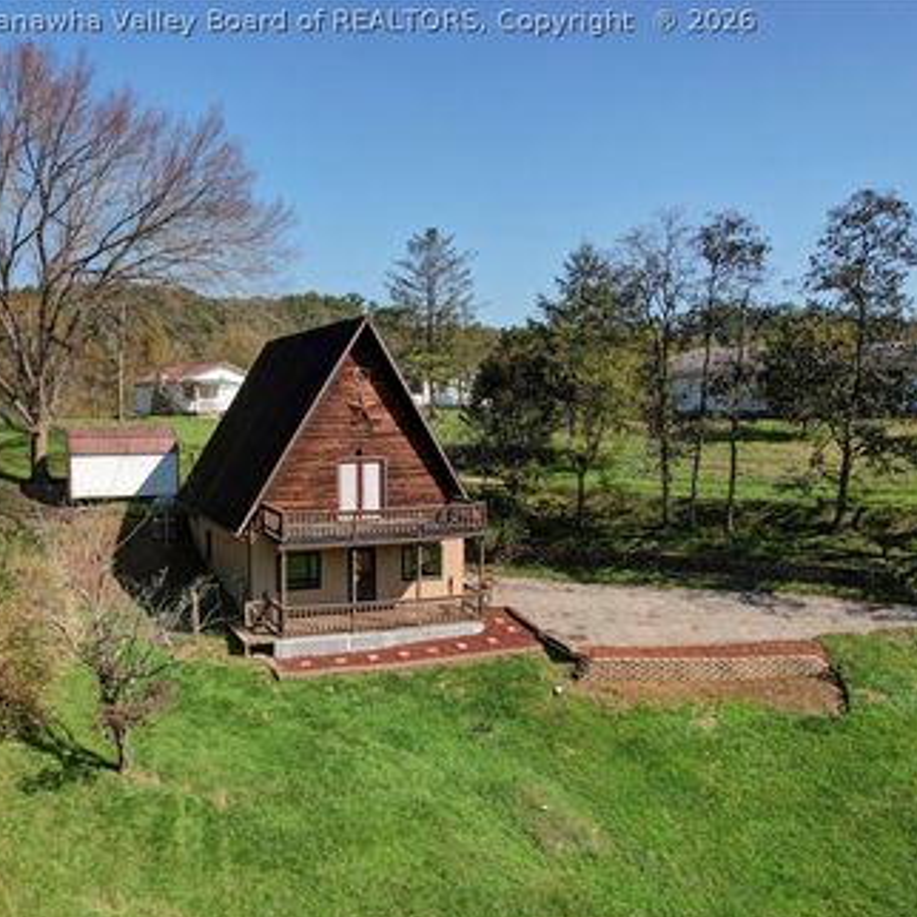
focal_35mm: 29
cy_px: 471
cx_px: 347
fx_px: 869
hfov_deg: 55.0
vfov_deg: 55.6
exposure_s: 1/2000
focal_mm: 8.4
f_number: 2.8
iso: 100
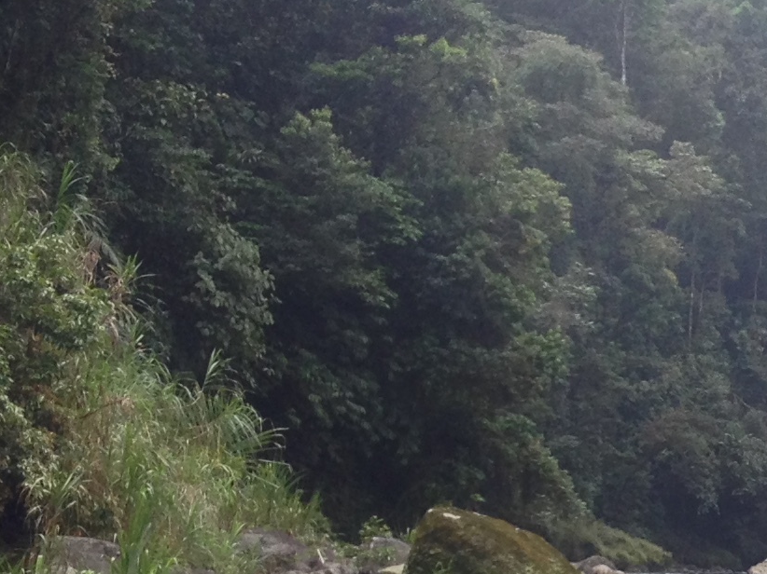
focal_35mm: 139
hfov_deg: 13.6
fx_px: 3079
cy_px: 468
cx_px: 1013
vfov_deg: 10.6
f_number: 2.4
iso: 50
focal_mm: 4.28
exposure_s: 1/717
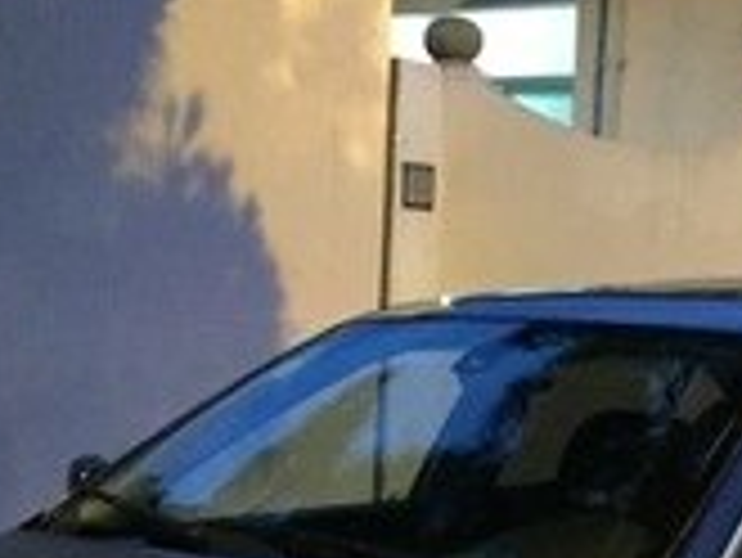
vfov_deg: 12.0
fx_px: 2488
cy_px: 920
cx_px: 423
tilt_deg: -12.1
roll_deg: -1.9
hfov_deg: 17.0
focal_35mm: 116
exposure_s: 1/17
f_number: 2.2
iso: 800
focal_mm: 4.15
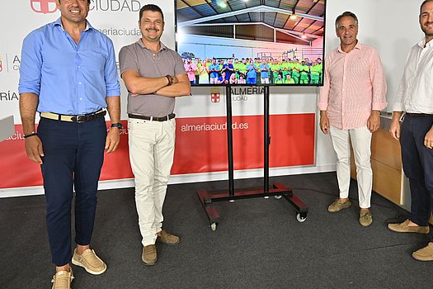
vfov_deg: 41.0
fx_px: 385
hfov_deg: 58.3
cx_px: 257
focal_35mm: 32
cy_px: 125
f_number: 4
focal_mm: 24
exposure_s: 1/160
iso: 640
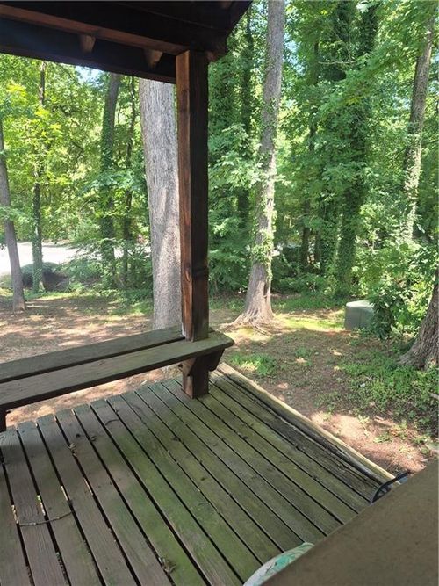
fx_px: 389
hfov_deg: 58.9
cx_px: 220
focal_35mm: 23
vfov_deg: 73.9
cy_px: 293
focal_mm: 5.4
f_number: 1.8
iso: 80
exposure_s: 1/180
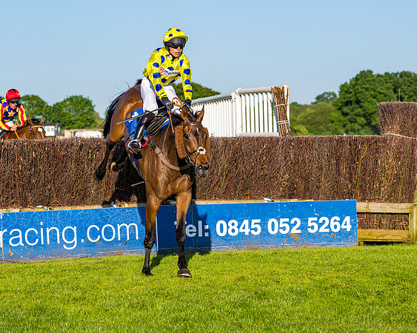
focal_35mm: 133
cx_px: 172
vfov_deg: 11.6
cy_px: 141
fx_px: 1643
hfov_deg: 14.5
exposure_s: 1/1250
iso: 200
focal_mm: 82
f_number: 4
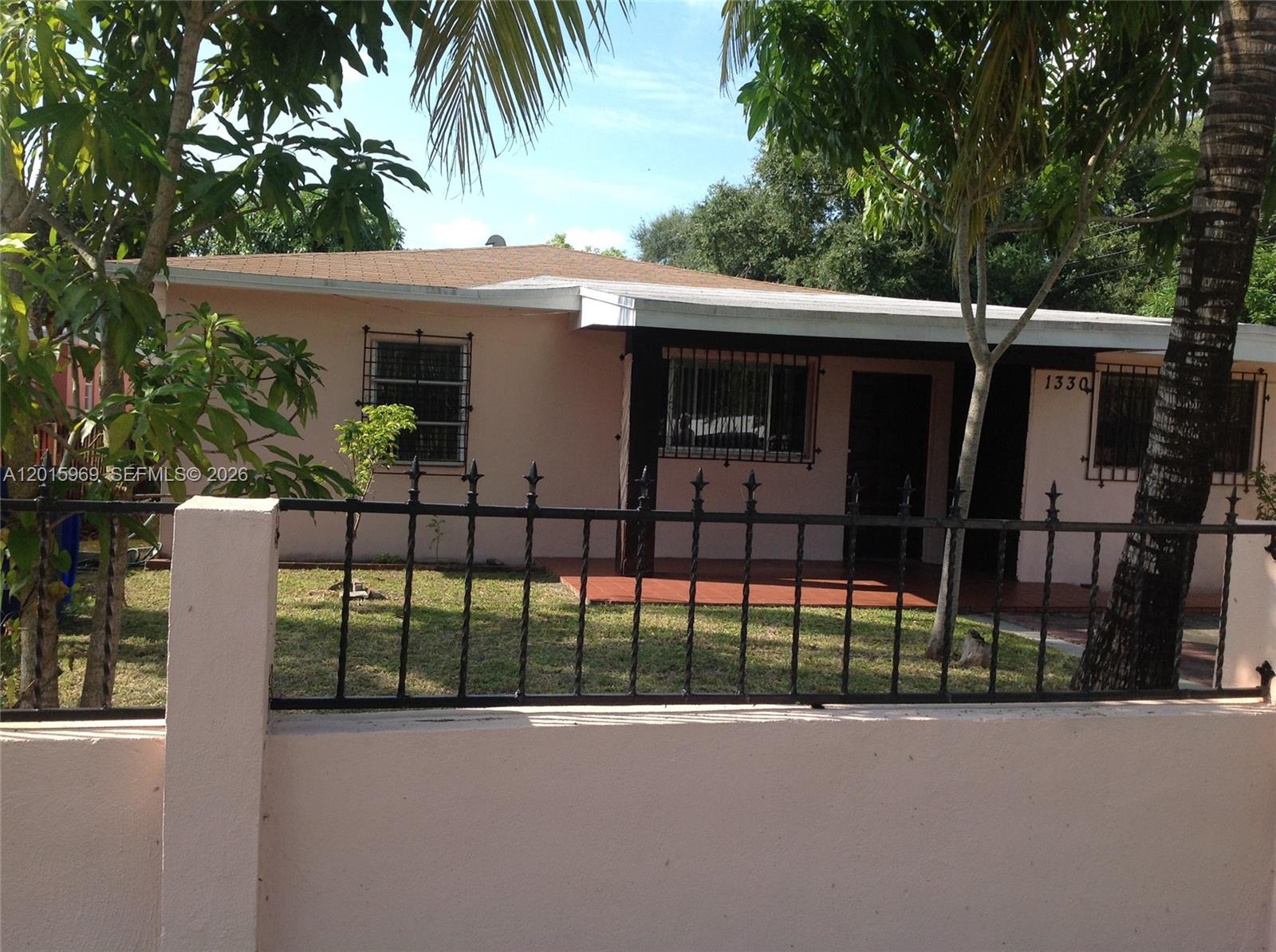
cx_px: 638
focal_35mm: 35
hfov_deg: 52.7
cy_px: 476
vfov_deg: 40.6
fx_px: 1288
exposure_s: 1/864
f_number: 2.4
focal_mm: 4.28
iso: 50
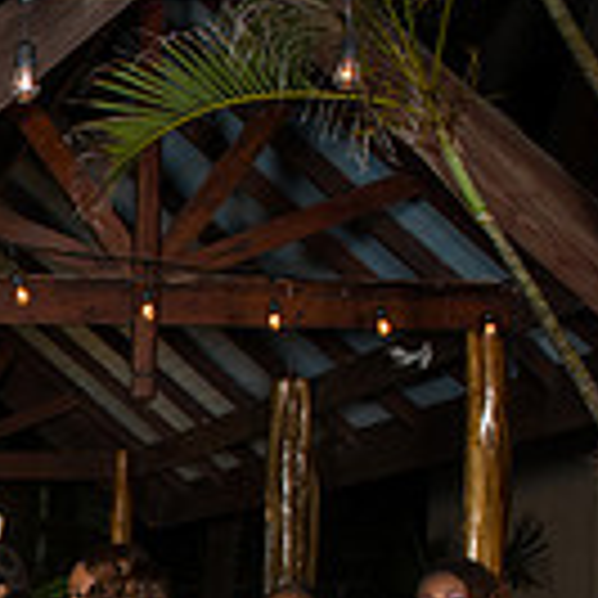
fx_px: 1739
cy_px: 744
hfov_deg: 16.6
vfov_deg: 18.4
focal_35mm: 89
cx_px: -441
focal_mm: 24
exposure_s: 1/80
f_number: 5.6
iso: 500
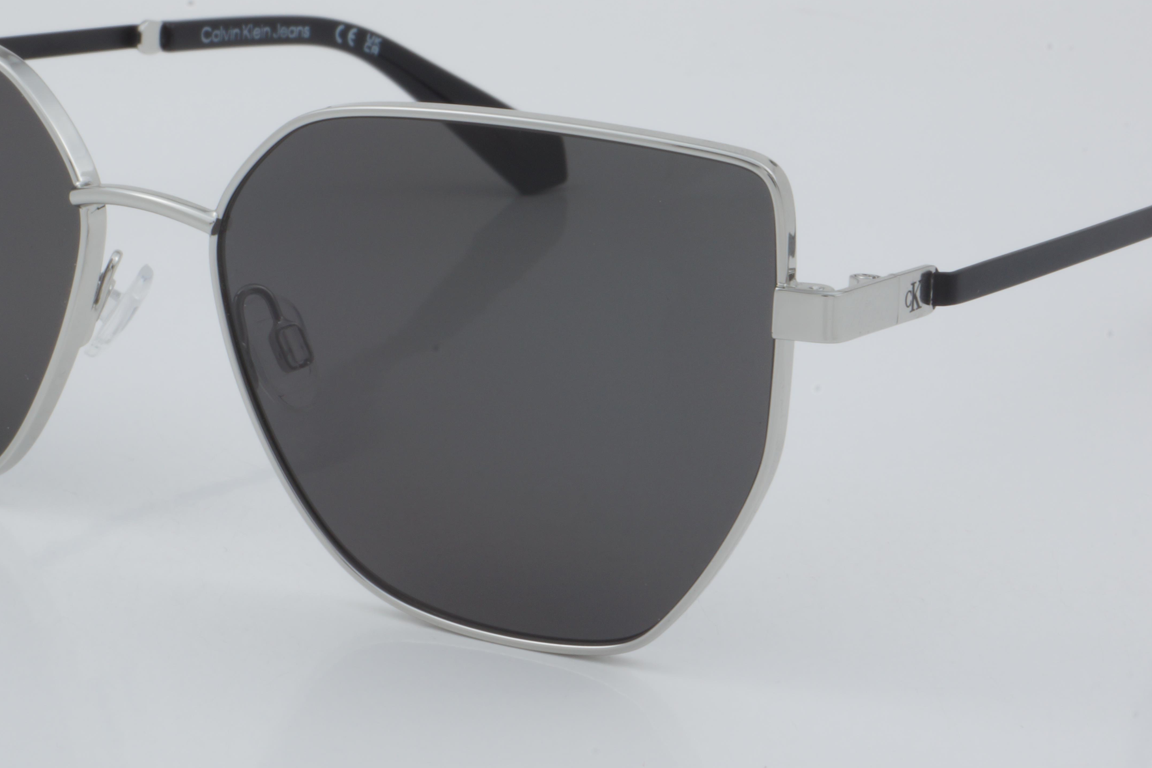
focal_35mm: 105
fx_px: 3360
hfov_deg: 19.4
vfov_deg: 13.0
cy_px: 306
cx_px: 487
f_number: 32
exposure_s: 1/3
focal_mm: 50
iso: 100
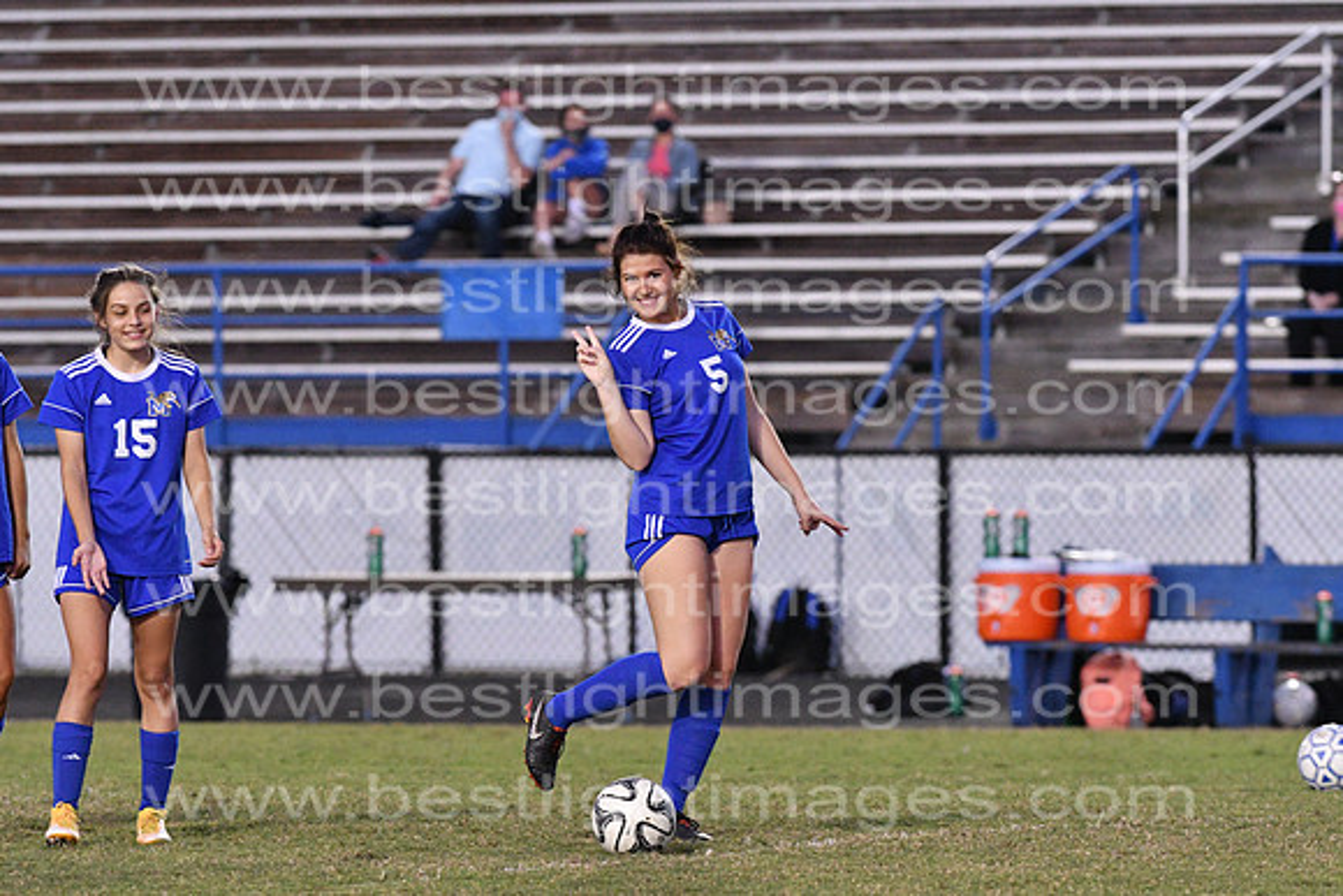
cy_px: 448
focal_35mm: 450
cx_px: 672
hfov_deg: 4.6
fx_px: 16791
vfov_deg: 3.1
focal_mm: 300
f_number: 5
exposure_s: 1/250
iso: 6400
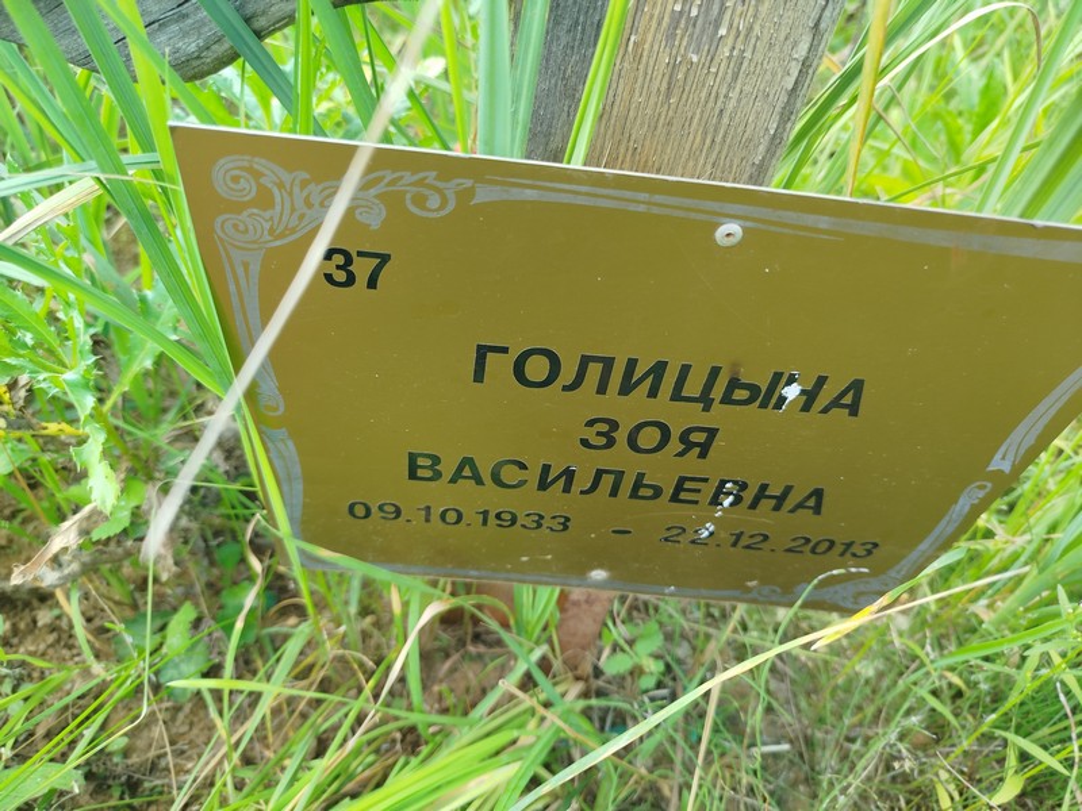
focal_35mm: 24
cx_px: 541
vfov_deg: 56.8
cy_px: 406
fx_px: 750
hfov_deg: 71.6
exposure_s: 1/100
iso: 64
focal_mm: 5.31
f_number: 1.7
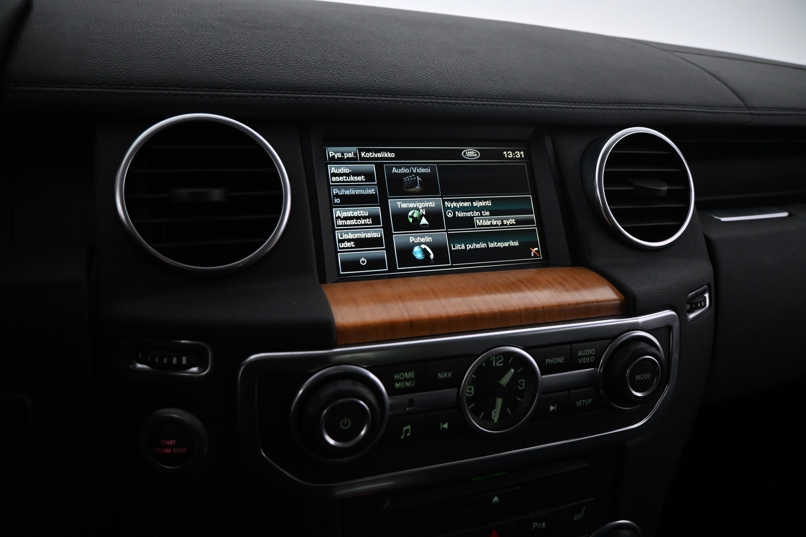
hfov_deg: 73.7
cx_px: 403
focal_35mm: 24
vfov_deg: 53.1
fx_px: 537
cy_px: 268
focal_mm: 16
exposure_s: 1/100
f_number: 3.5
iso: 3200
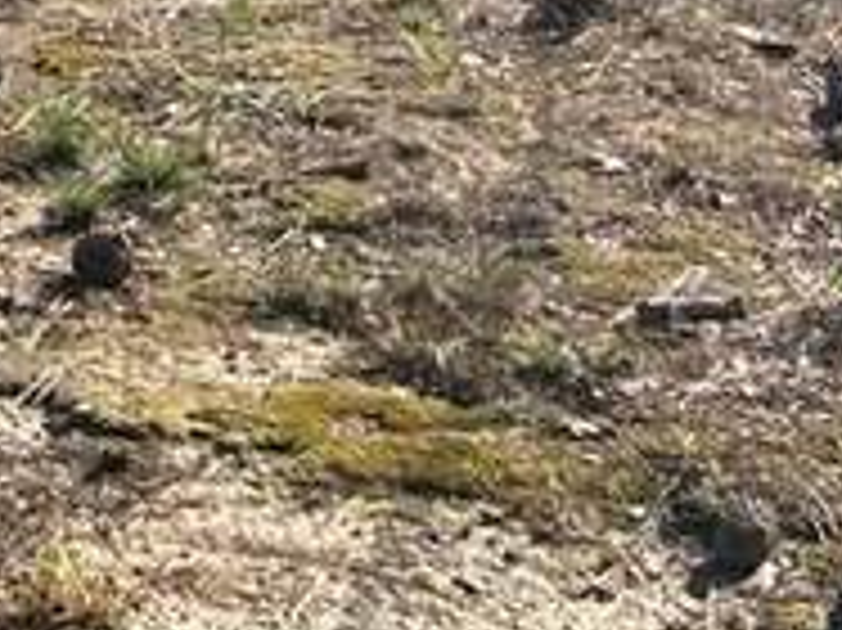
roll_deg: +0.0
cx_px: -612
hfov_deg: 10.5
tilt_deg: -7.0
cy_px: -482
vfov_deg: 8.1
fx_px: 4327
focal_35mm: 178
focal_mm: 5.7
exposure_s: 1/2513
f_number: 1.5
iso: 50
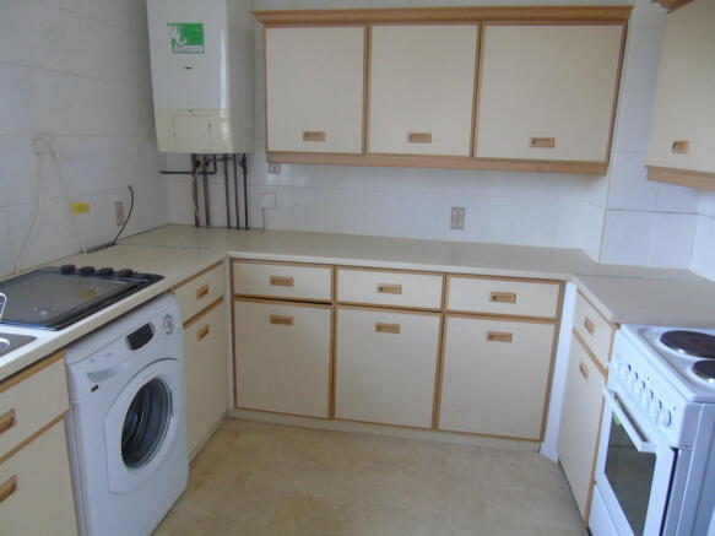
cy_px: 268
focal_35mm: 25
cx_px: 358
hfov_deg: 69.4
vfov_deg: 54.9
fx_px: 516
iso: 400
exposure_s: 1/30
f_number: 3.4
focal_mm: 4.4
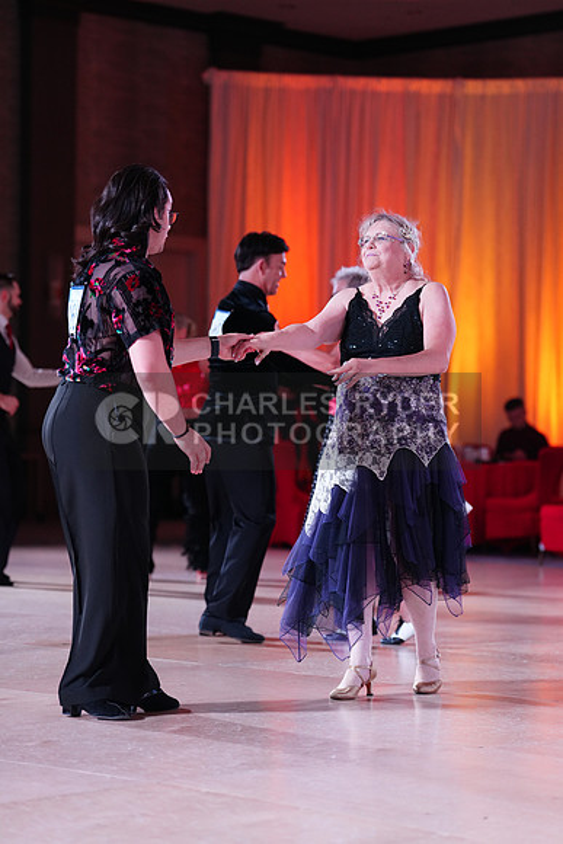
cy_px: 422
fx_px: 2415
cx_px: 282
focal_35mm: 103
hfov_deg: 13.3
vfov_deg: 19.8
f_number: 2.8
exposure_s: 1/400
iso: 1600
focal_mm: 103
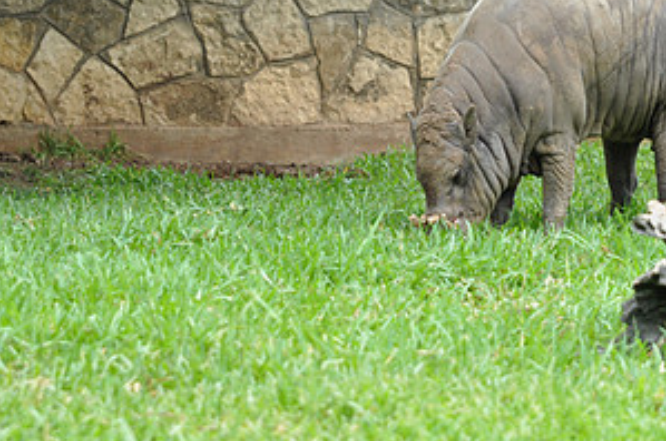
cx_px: 481
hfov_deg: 10.1
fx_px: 3766
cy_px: 144
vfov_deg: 6.7
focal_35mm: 204
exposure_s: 1/400
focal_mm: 70
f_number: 5
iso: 400
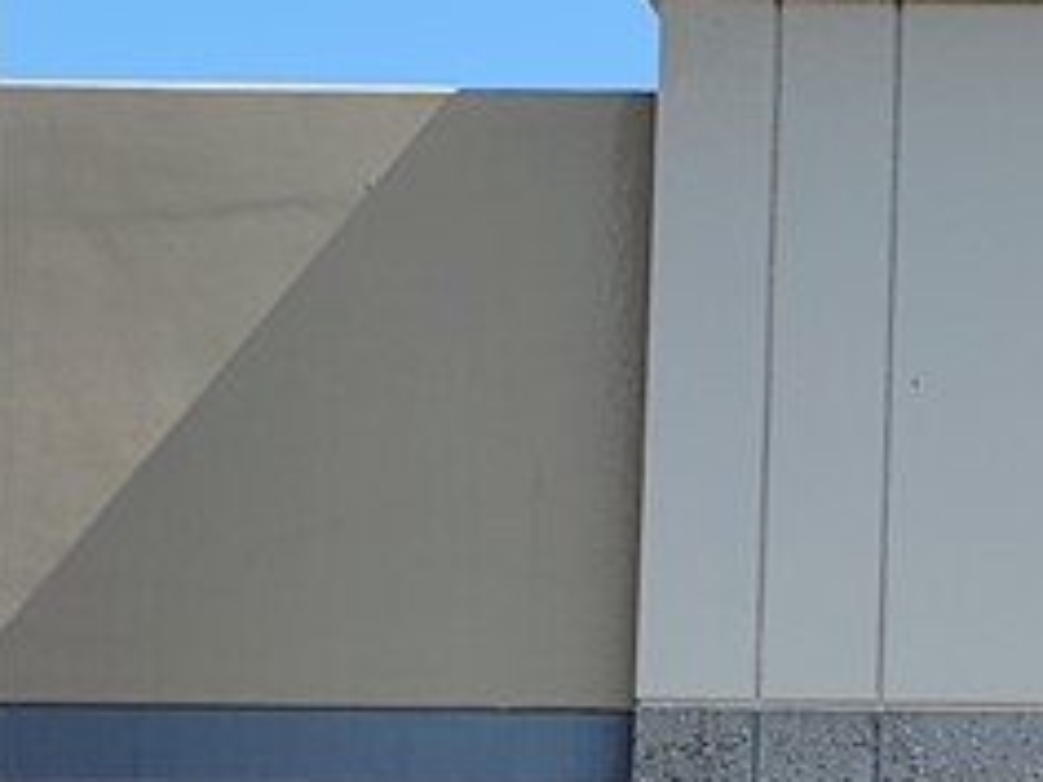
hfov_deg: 14.9
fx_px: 3013
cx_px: 2254
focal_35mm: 100
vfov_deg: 13.4
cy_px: 1392
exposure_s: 1/895
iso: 20
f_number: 1.8
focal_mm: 5.4
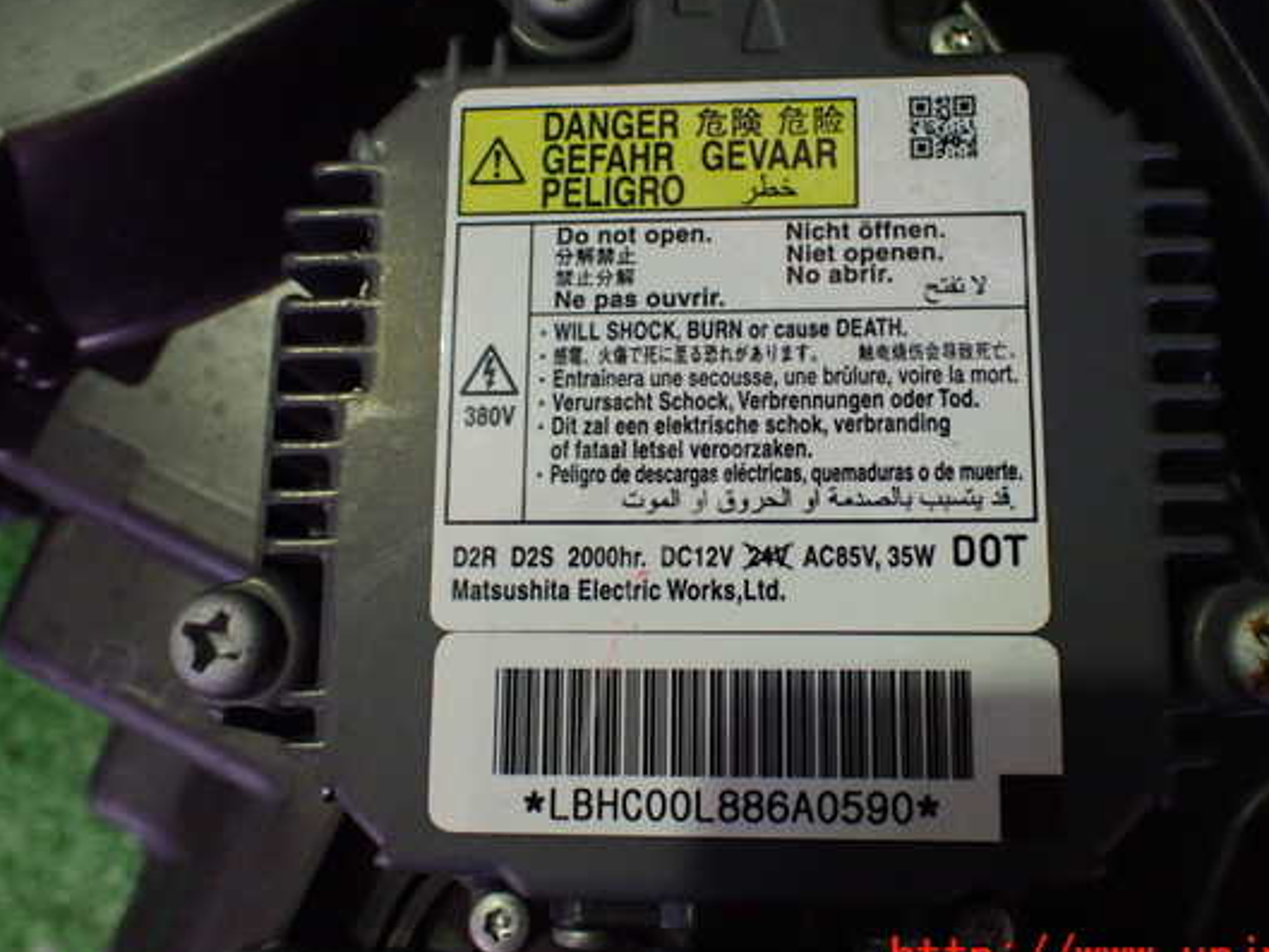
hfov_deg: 53.8
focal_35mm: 34
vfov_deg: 41.8
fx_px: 1247
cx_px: 712
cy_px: 451
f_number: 2.3
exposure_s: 1/100
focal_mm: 5.4
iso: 800
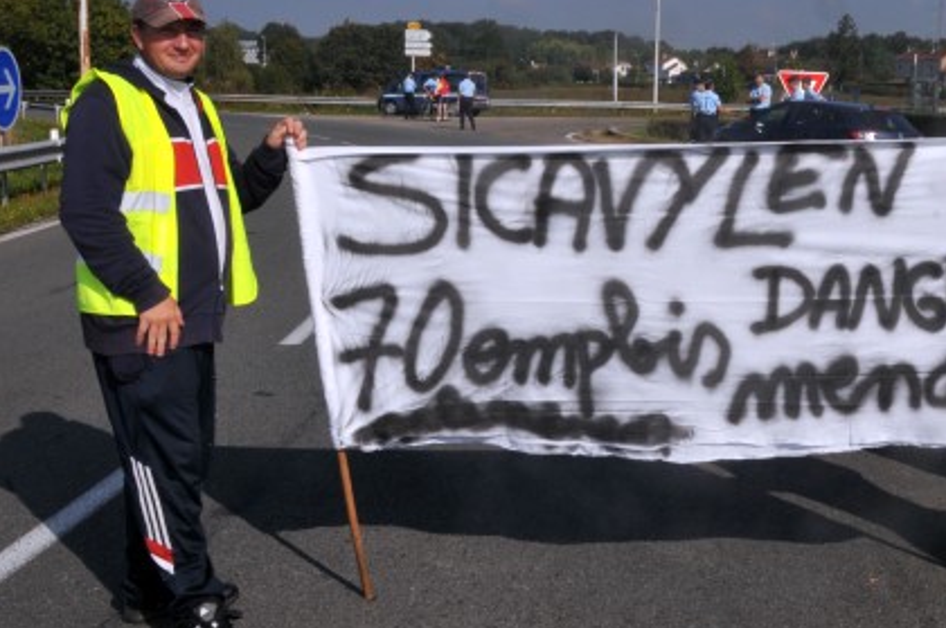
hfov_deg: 42.3
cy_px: 264
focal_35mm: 45
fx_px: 1181
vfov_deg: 29.7
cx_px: 712
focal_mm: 18
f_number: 22
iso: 320
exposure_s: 1/250
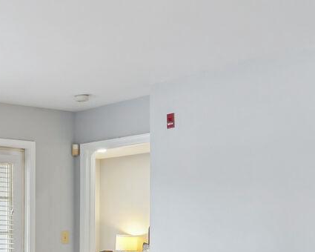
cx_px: -118
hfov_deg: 25.6
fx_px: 569
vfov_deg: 24.3
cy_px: 225
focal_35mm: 61
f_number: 8
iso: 200
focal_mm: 16
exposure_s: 1/3.33
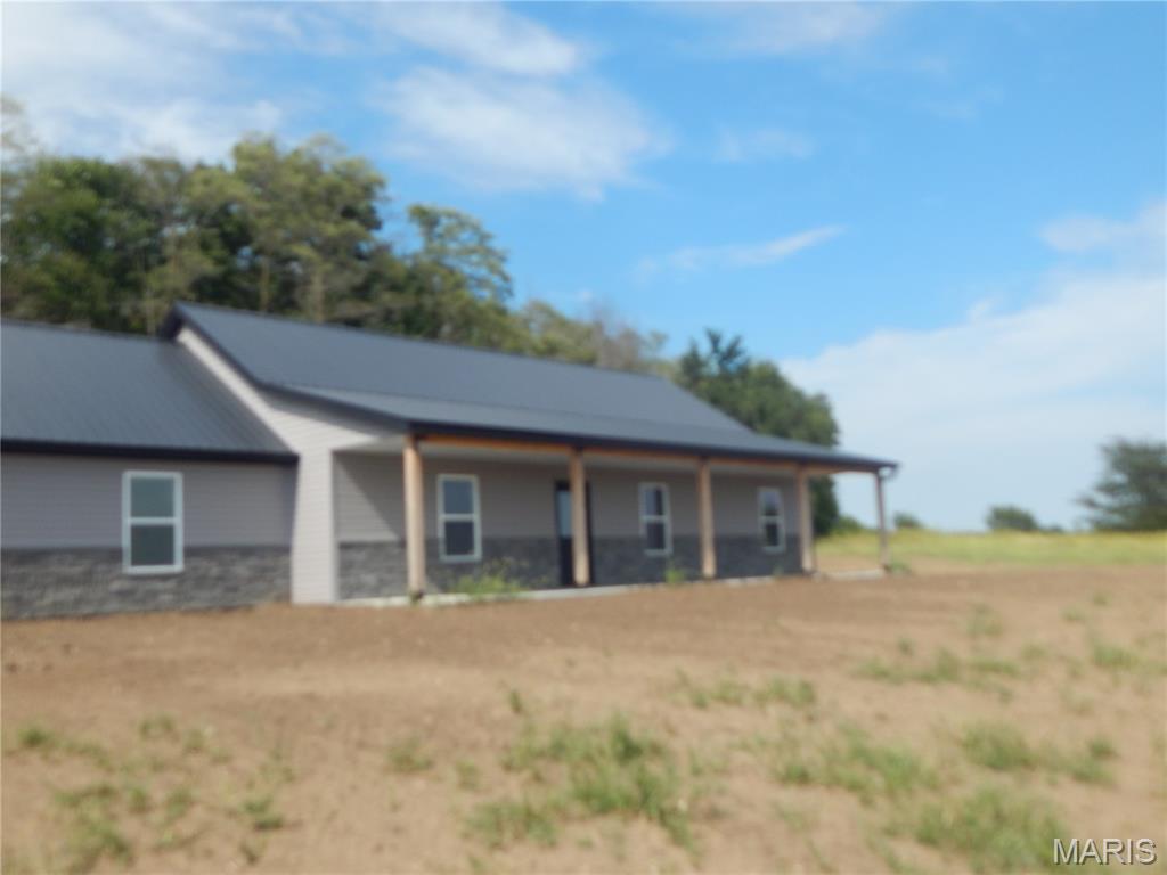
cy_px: 438
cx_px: 584
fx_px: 1146
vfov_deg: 41.8
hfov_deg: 54.0
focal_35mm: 34
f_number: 6.7
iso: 125
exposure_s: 1/400
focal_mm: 6.1
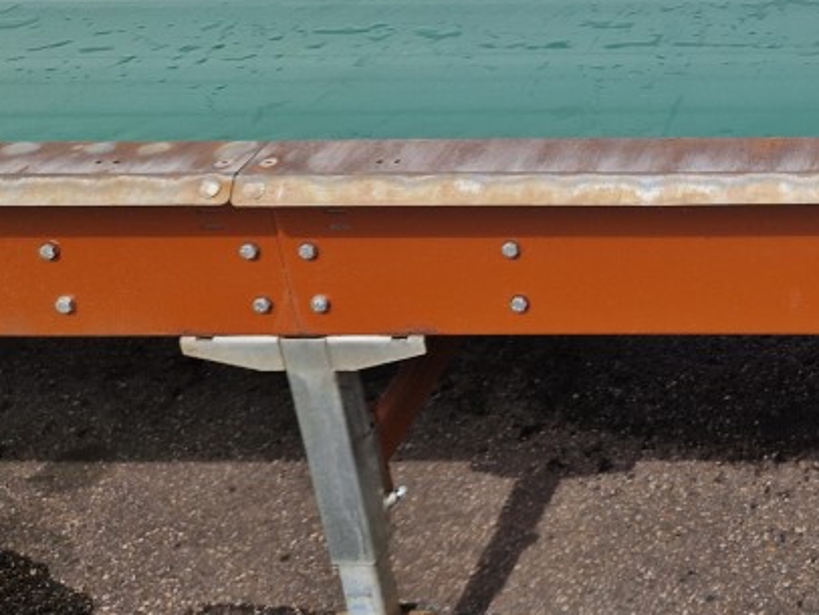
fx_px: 1373
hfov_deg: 28.7
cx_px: 986
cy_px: 4
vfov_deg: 24.2
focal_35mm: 58
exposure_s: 1/2328
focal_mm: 5.4
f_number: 1.8
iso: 50
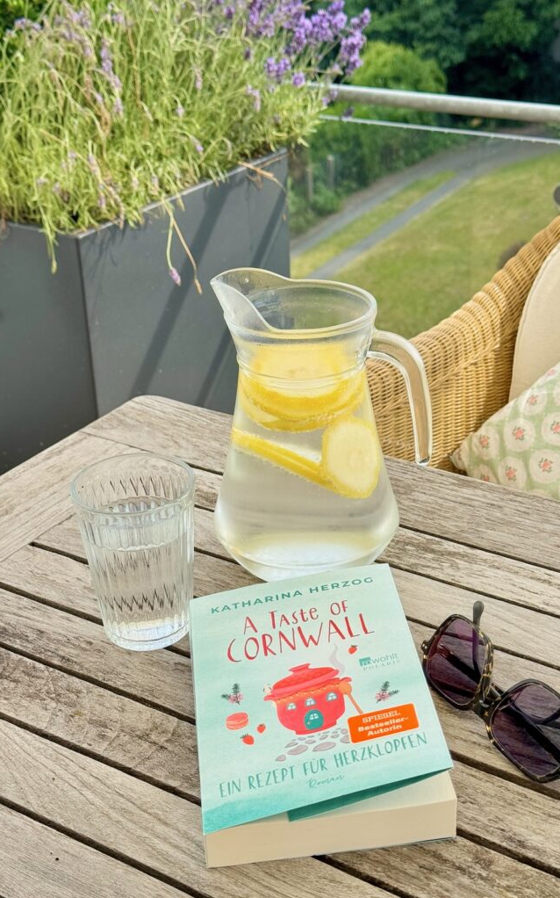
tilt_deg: -27.5
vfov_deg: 39.6
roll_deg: +1.5
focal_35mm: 51
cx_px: 319
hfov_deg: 25.3
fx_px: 1246
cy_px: 449
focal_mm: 6.76
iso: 64
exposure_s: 1/2179
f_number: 1.78
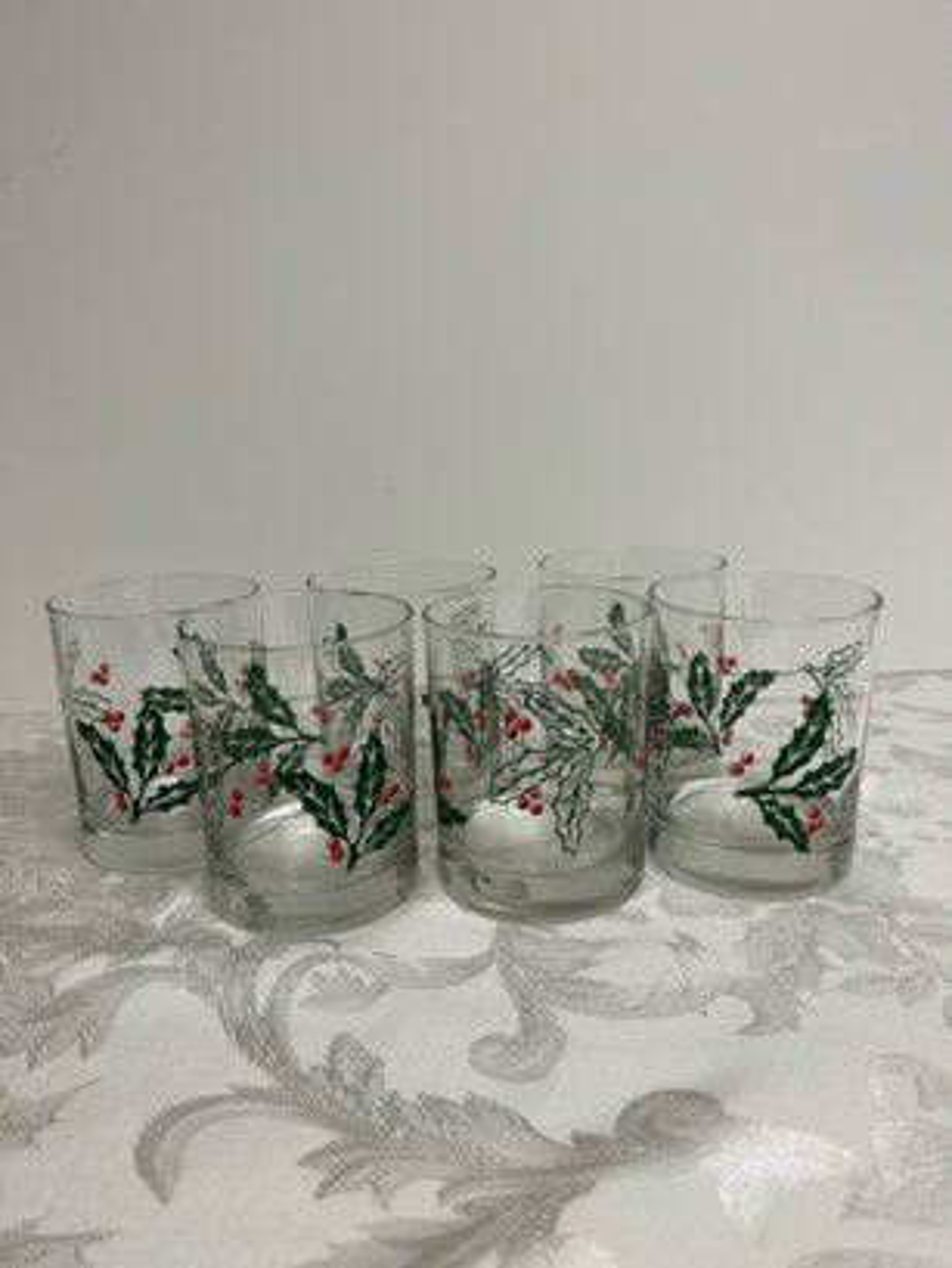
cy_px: 634
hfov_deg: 53.1
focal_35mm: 26
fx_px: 953
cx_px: 476
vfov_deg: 67.3
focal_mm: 5.7
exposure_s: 1/120
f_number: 1.5
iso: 125
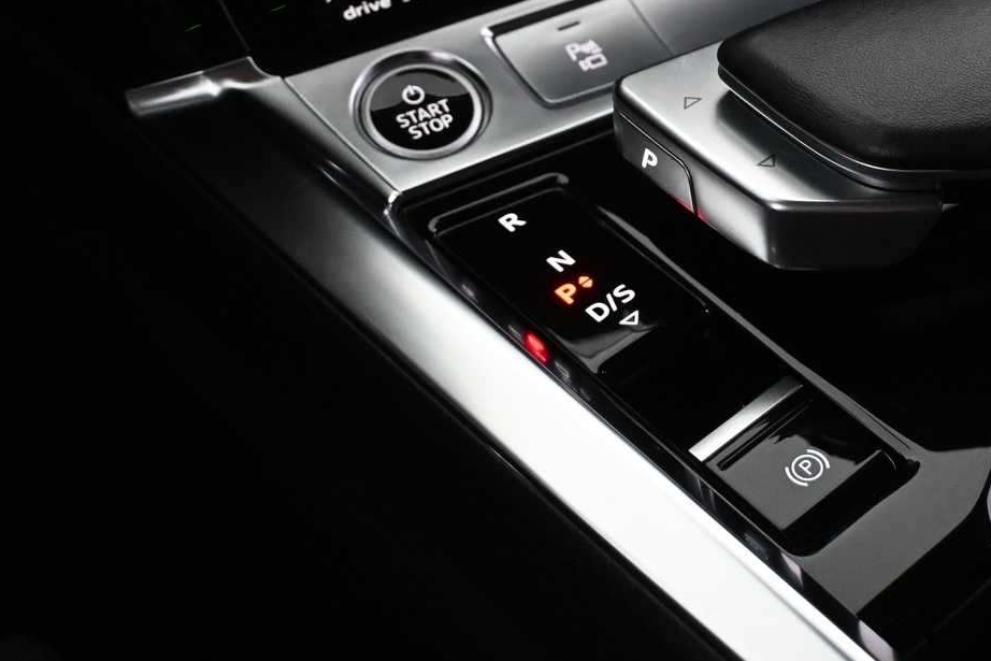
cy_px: 148
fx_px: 1814
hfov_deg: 30.1
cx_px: 746
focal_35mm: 66
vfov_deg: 20.5
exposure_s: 1/60
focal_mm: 25
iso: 5000
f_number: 4.2
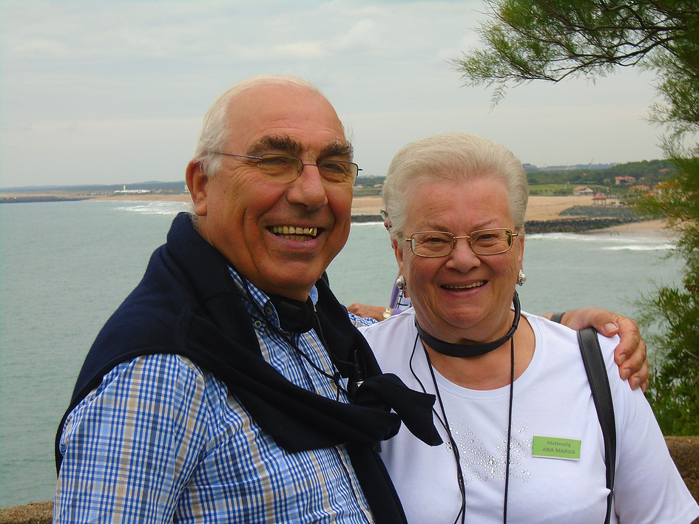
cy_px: 262
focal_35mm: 93
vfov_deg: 15.9
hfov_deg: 21.1
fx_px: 1878
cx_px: 350
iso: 100
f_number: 5.1
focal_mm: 16.4
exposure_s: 1/200
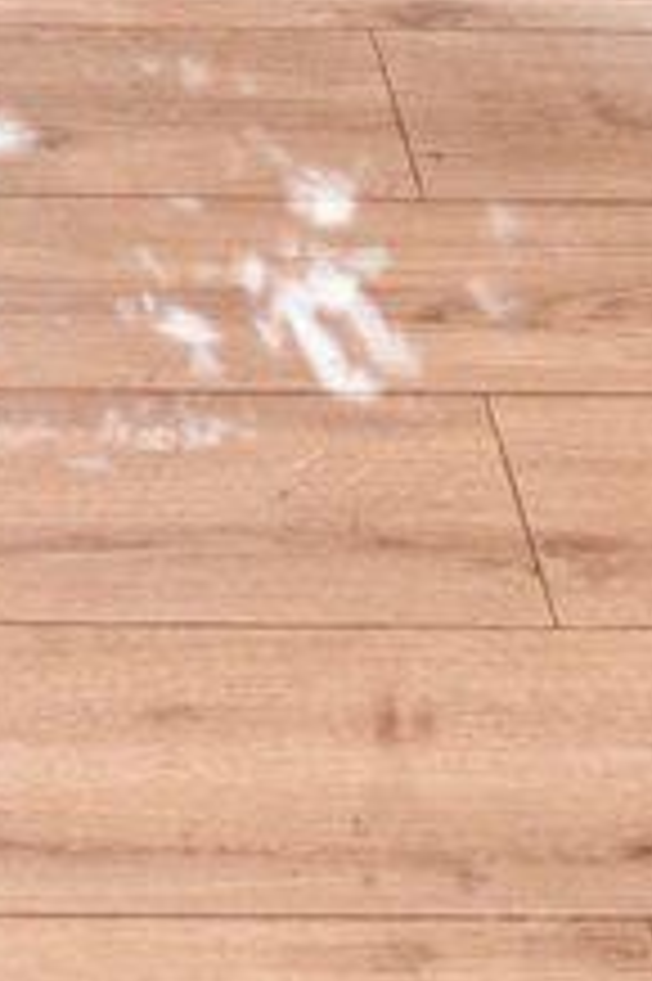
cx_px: -319
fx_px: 3964
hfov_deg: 9.2
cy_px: -1946
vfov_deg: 10.3
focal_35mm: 146
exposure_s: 1/5
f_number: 8
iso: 800
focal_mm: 15.5
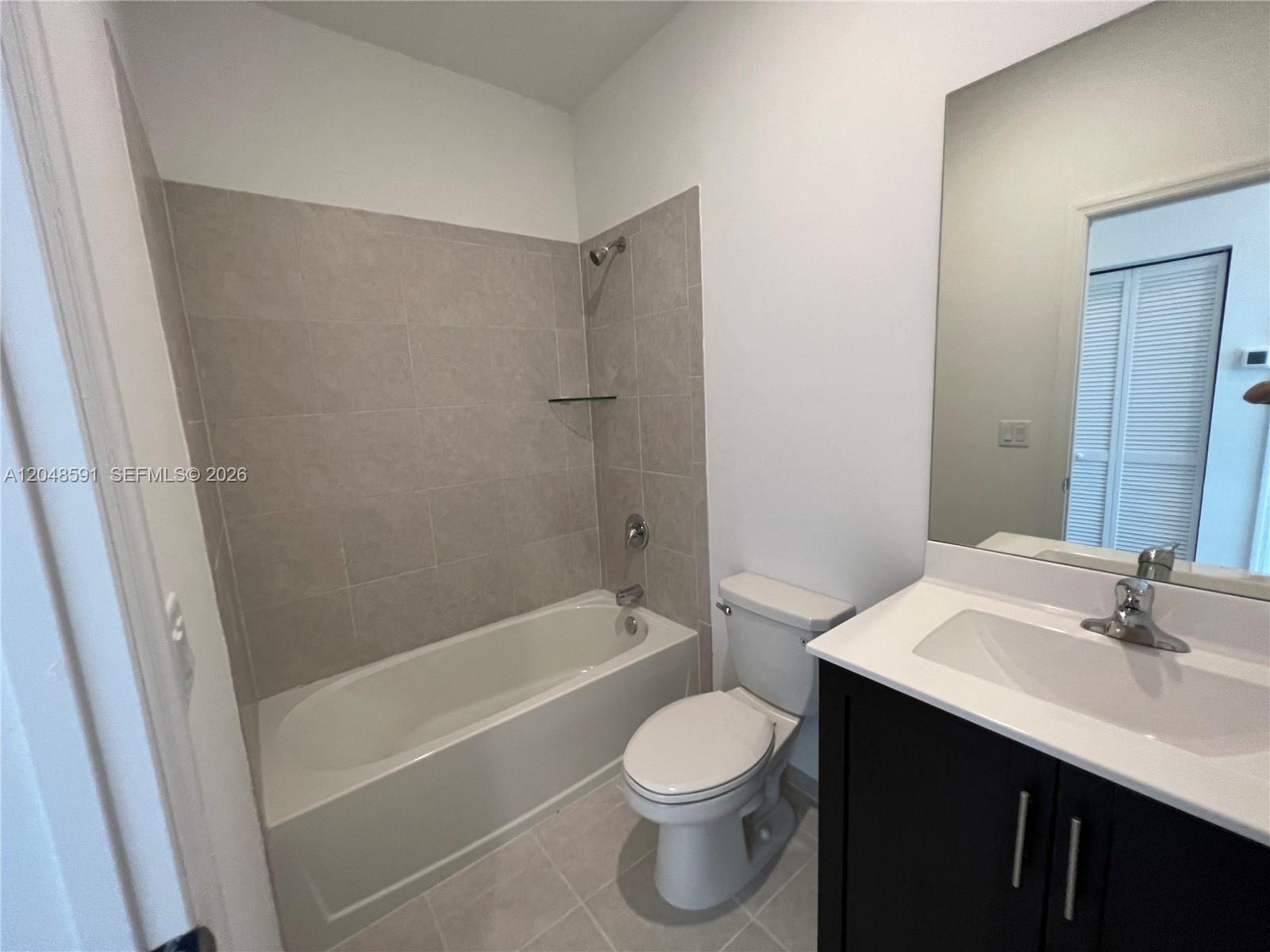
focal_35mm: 13
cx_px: 635
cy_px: 476
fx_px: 477
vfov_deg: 89.9
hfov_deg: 106.2
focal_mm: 1.57
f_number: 1.8
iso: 250
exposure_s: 1/120
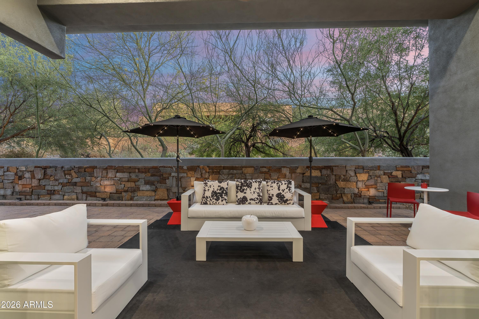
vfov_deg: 73.7
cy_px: 160
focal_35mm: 16
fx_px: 213
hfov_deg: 96.7
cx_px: 240
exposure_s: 1/80
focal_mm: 16
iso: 640
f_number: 8
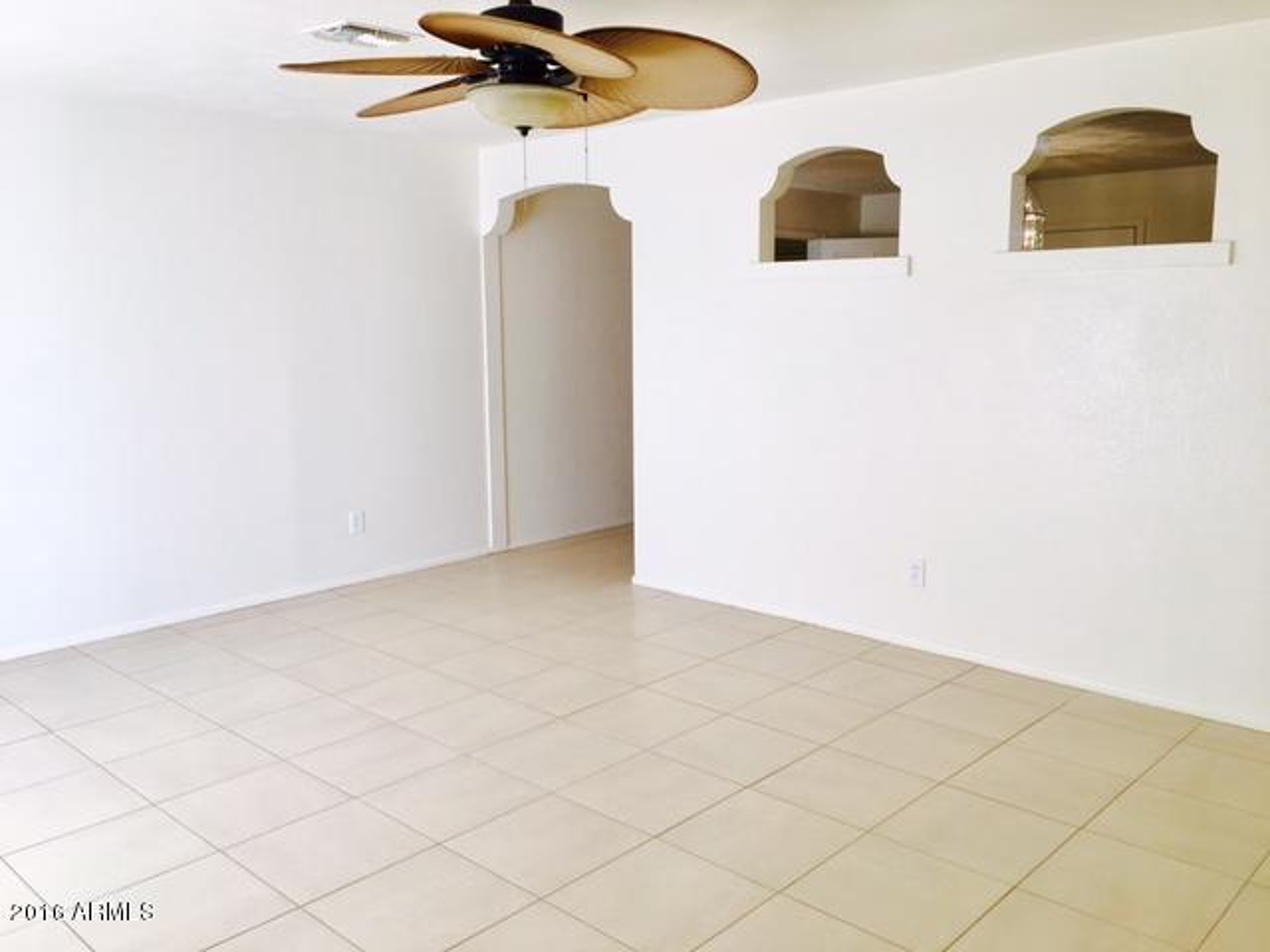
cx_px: 635
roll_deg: +0.5
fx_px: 1064
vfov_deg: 48.2
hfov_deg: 61.7
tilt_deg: -9.0
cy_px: 476
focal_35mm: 29
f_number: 2.2
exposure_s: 1/60
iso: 25
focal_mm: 4.15
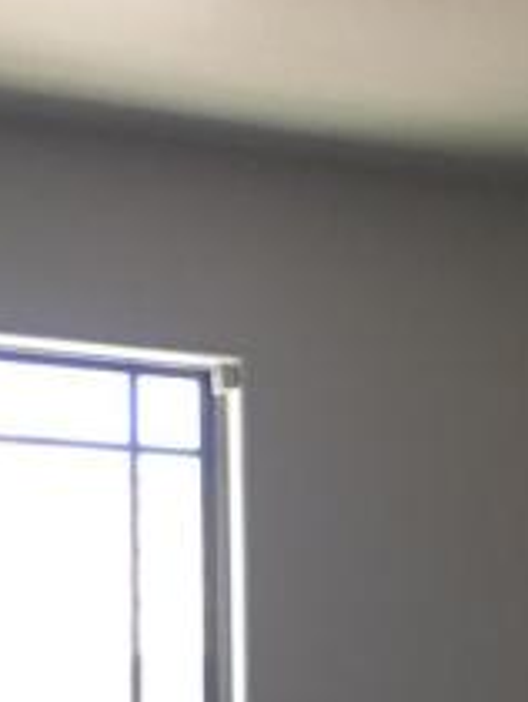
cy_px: 869
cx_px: 765
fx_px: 2151
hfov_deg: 13.3
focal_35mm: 106
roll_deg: +0.2
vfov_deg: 17.6
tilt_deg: -1.9
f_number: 2.2
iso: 40
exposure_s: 1/30
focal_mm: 4.15
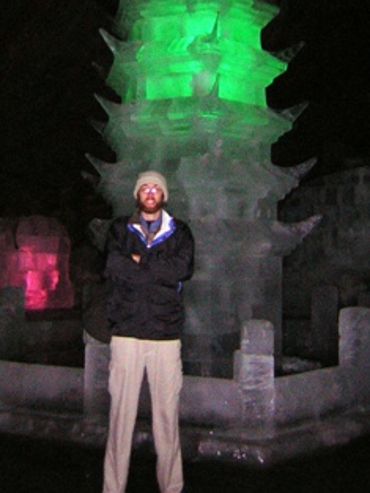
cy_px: 222
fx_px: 655
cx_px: 164
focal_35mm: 46
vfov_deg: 41.2
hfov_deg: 31.5
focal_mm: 4.7
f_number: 2.6
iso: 200
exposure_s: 1/60.1
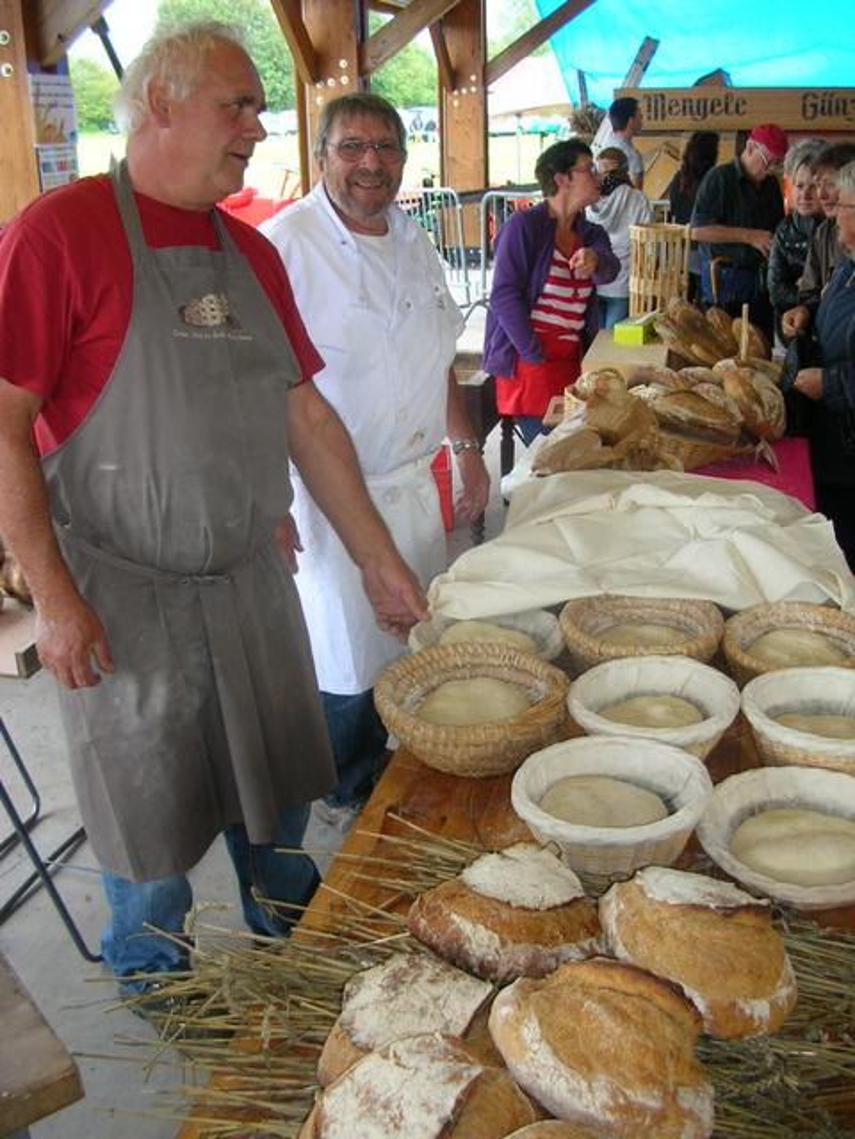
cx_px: 428
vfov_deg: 52.6
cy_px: 570
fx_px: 1153
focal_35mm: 35
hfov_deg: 40.7
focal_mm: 5.8
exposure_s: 1/30
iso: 50
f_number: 2.8
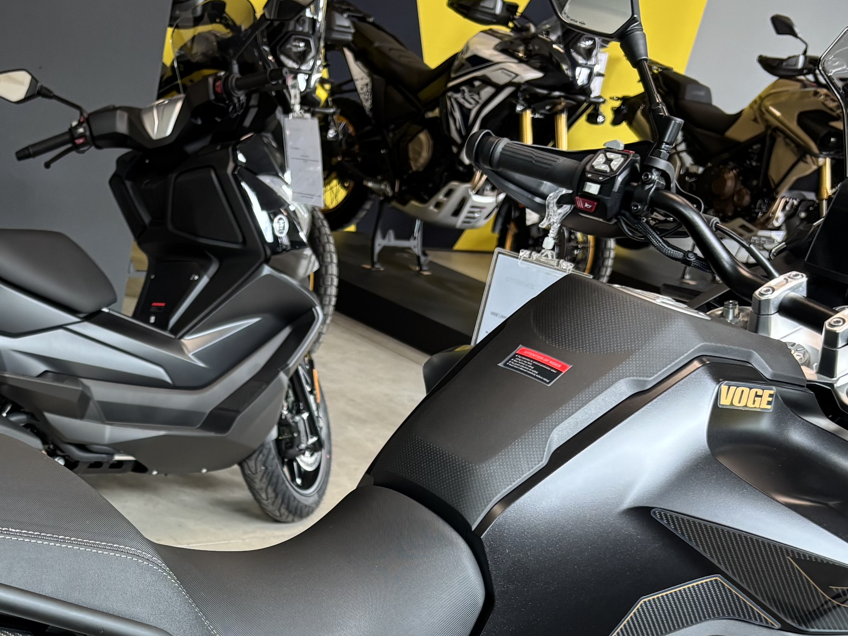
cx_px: 127
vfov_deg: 22.7
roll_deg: -10.6
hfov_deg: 30.6
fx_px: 1494
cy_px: 697
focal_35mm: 61
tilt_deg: -27.0
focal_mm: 5.96
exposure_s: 1/71
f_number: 1.6
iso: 125
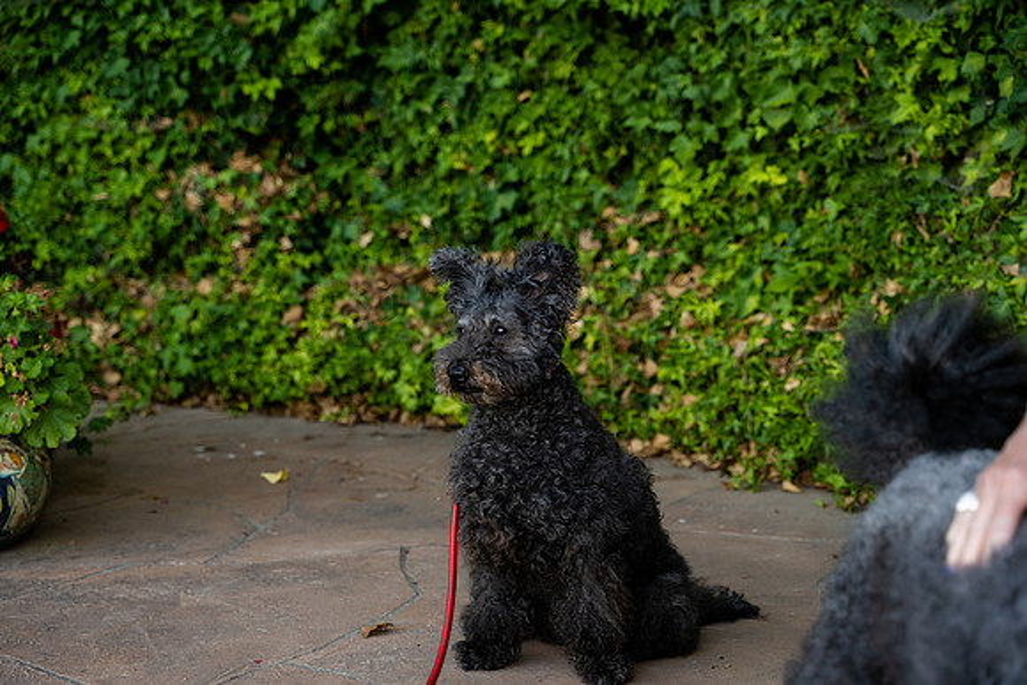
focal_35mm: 65
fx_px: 1855
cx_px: 514
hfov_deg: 31.0
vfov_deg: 20.9
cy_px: 342
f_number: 4
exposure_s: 1/320
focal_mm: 65
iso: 400
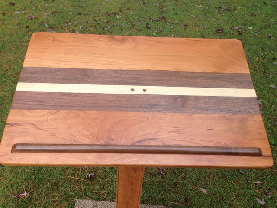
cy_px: 104
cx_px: 138
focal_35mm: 33
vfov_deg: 42.9
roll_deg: -3.6
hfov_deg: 55.4
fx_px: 264
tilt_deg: -42.9
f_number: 2.4
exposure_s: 1/290
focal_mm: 4.12
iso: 50
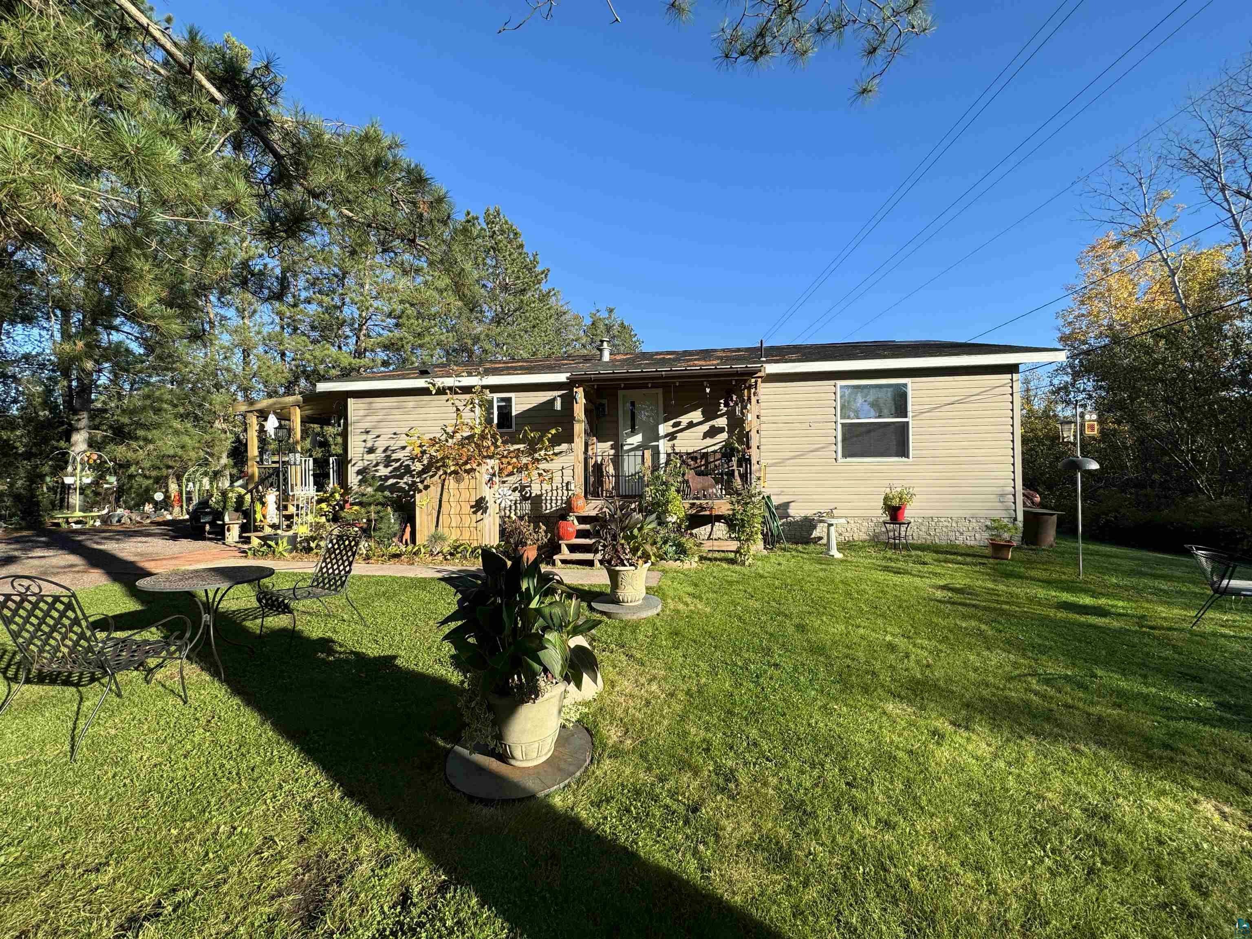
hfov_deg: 102.1
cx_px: 626
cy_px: 470
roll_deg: +1.8
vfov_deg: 85.7
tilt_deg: -0.1
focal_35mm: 14
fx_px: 506
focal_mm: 2.22
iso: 50
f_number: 2.2
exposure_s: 1/968
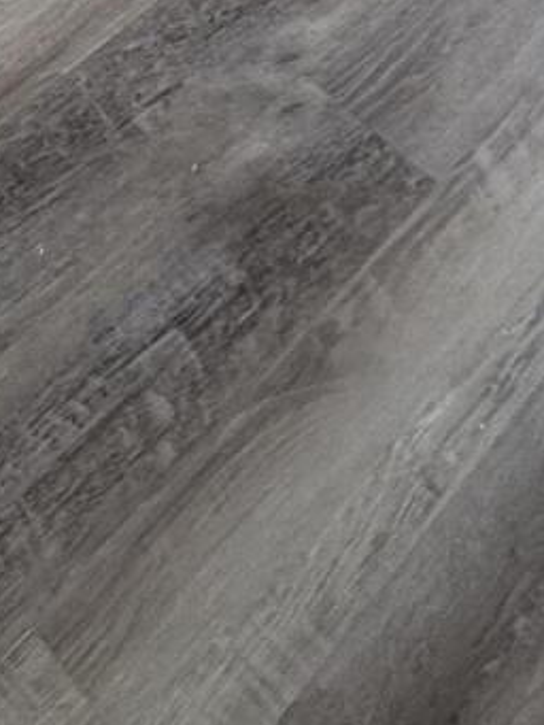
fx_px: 1717
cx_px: 17
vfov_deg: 15.0
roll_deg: -1.8
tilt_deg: -12.7
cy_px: -993
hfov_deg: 17.6
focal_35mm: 82
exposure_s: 1/193
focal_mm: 2.22
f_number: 2.2
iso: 64
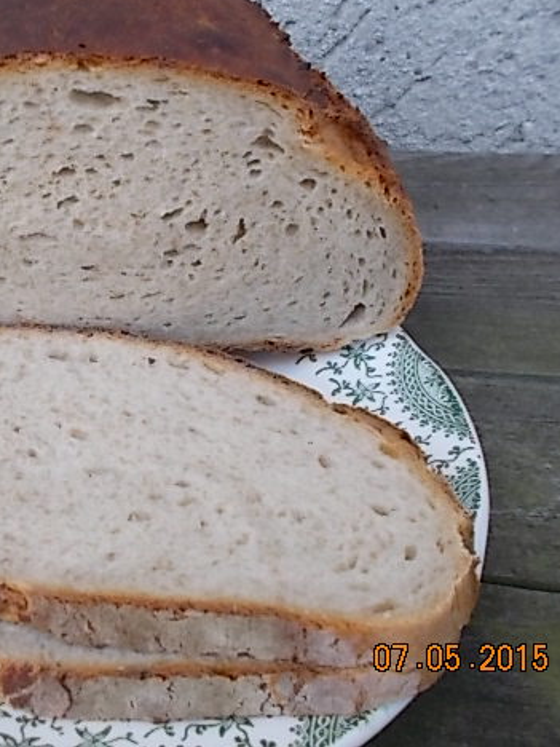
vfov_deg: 45.8
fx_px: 884
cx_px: 89
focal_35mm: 41
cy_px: 366
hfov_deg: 33.8
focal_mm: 5.3
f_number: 3.4
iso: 80
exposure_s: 1/160
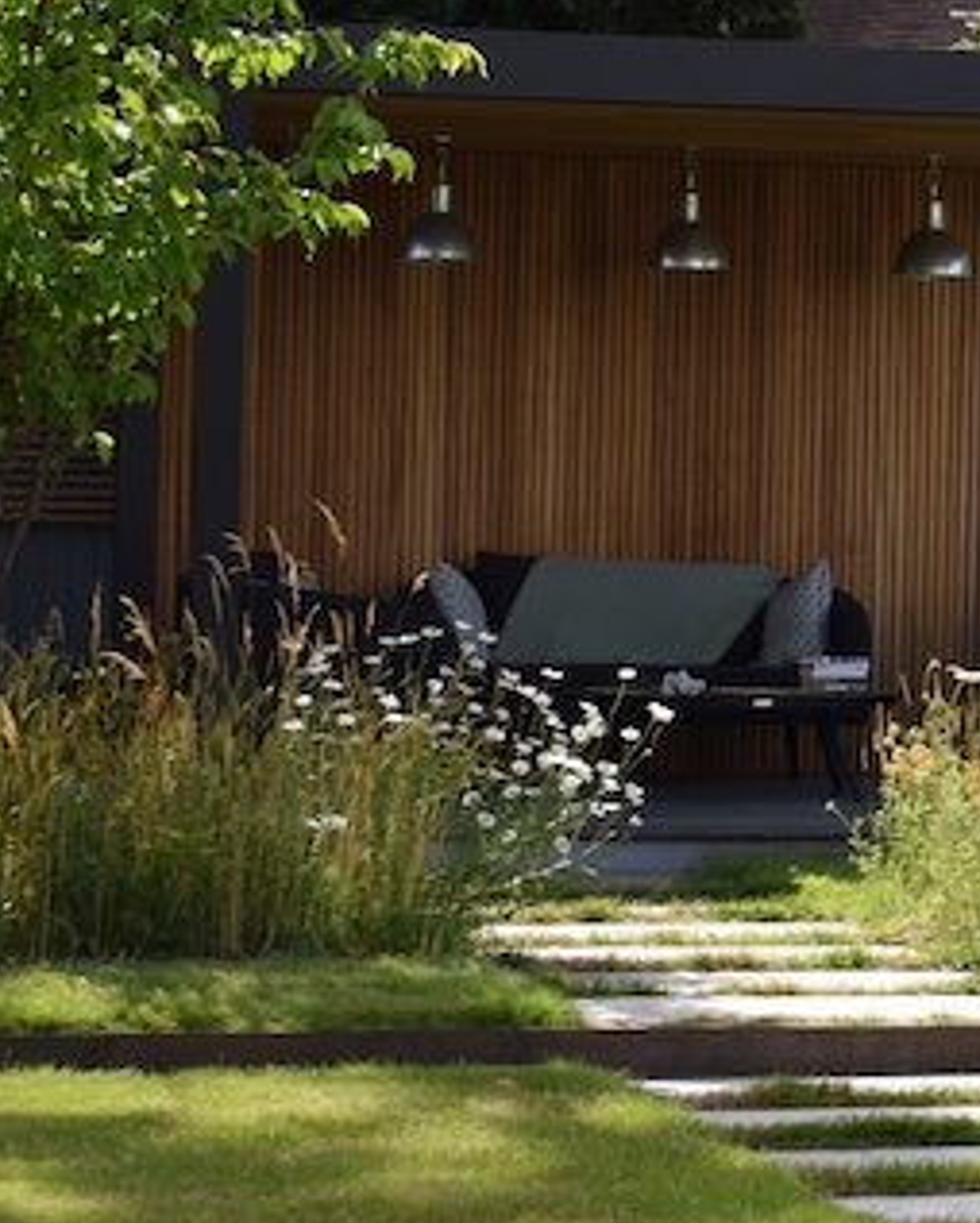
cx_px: 1428
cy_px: 326
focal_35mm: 151
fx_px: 5469
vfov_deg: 12.7
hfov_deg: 10.0
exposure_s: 1/200
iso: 100
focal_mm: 34
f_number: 7.1
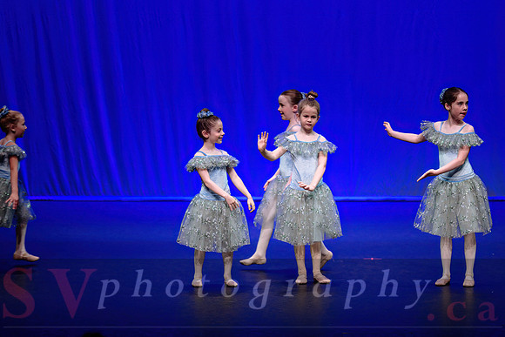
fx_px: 2372
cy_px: 149
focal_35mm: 169
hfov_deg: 12.1
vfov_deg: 8.1
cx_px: 283
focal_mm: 150
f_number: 2.8
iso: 1600
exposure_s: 1/400
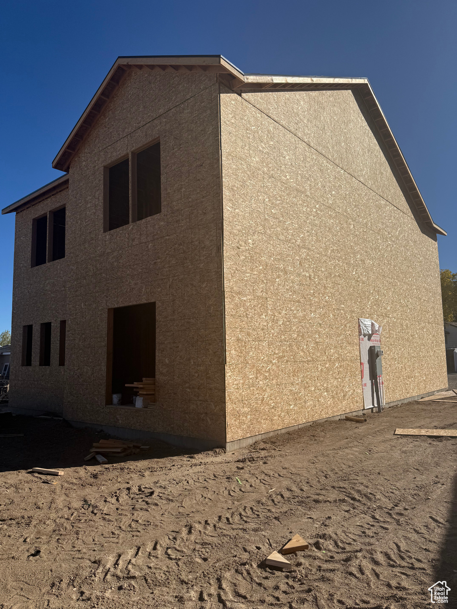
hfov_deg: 56.8
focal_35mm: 24
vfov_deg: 71.6
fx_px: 422
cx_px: 228
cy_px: 304
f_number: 1.78
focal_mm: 6.76
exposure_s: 1/9091
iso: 80
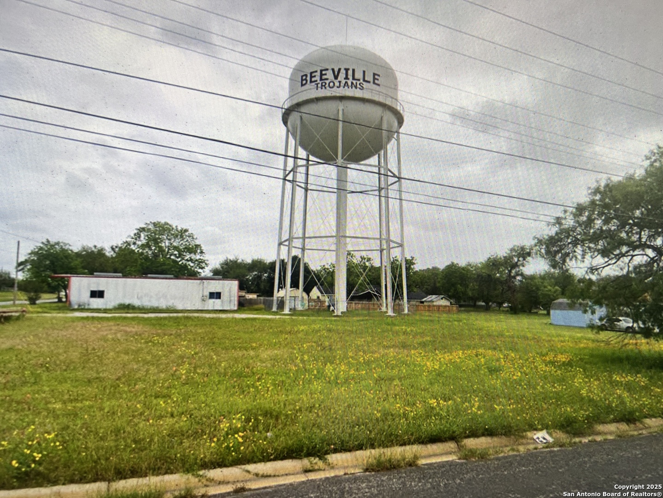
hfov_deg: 67.3
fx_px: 498
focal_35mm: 26
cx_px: 332
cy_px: 249
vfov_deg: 53.1
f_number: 1.5
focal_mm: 5.7
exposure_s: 1/120
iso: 80
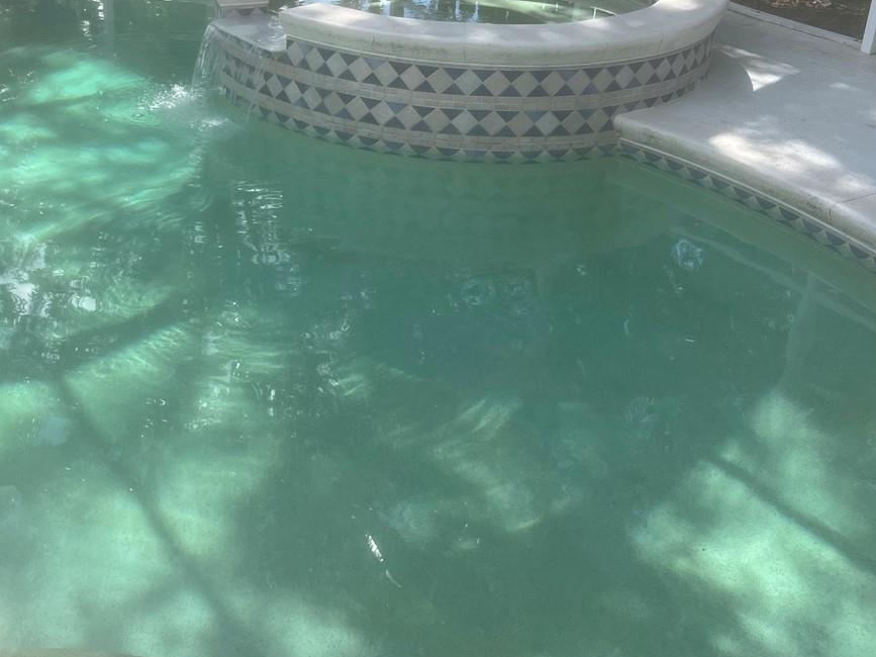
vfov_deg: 30.1
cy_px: 244
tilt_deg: -25.9
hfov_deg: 39.2
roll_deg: -1.0
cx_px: 291
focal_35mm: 48
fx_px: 1215
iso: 50
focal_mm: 5.7
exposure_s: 1/1089
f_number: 1.5
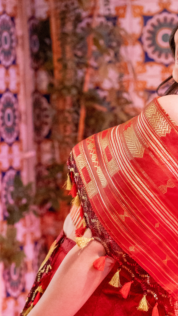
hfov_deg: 7.5
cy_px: 197
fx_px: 1351
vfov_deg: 13.4
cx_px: 172
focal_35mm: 161
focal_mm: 85
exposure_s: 1/160
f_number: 2.8
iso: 6400
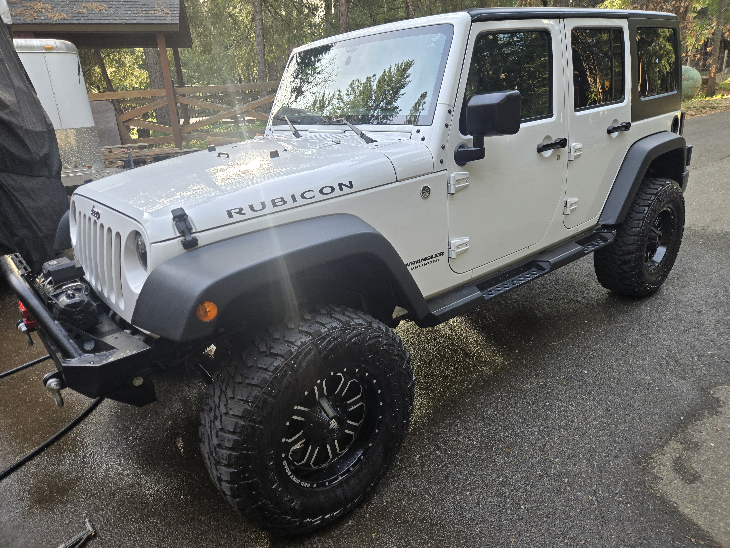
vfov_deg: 58.9
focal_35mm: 23
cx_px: 365
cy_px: 274
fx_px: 485
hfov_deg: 73.9
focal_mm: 5.4
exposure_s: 1/180
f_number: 1.8
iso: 50
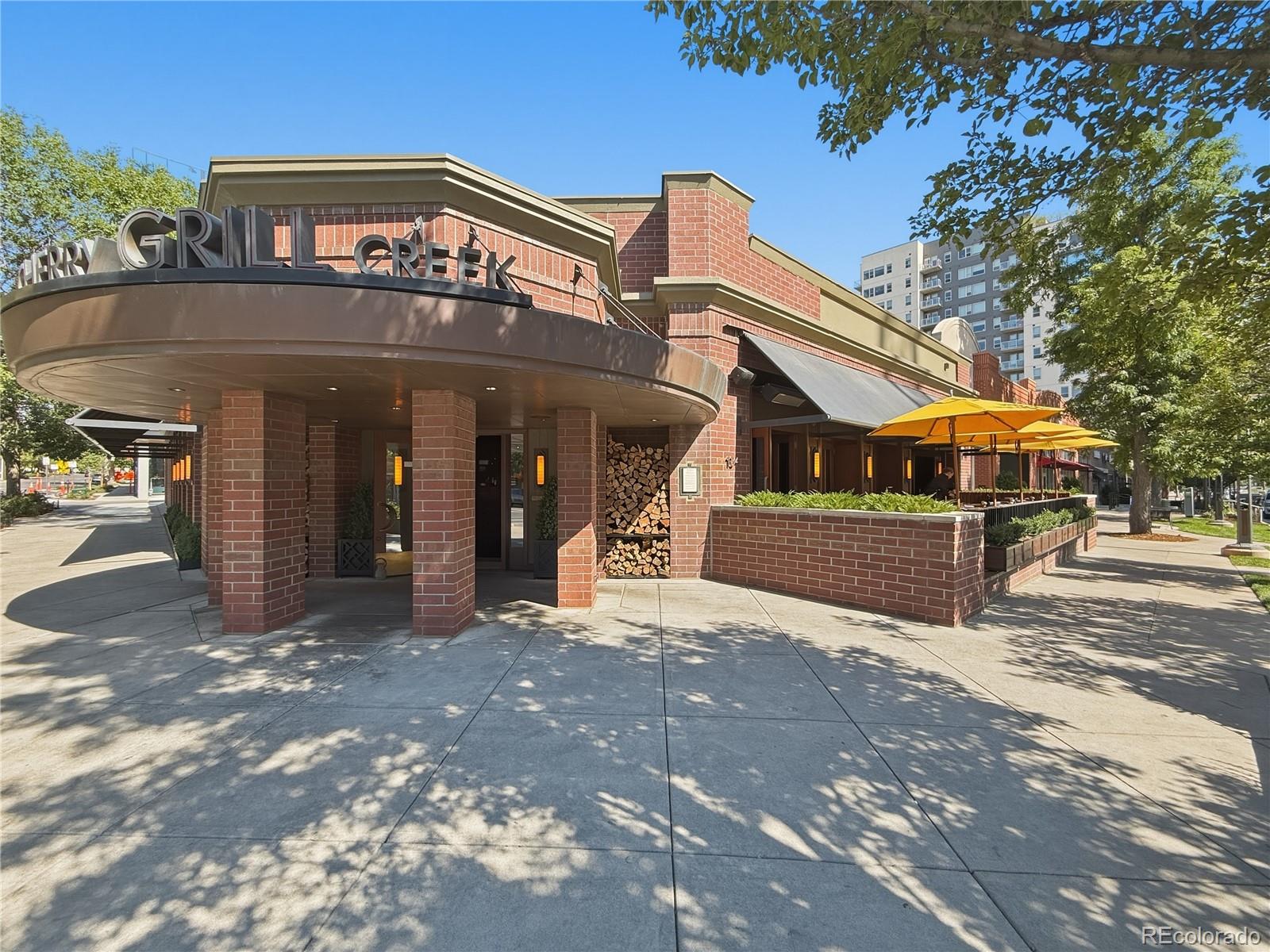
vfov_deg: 85.7
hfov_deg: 102.1
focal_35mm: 14
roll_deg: +0.8
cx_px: 635
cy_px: 476
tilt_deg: +2.0
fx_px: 514
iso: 50
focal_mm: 2.2
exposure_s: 1/445
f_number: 2.2
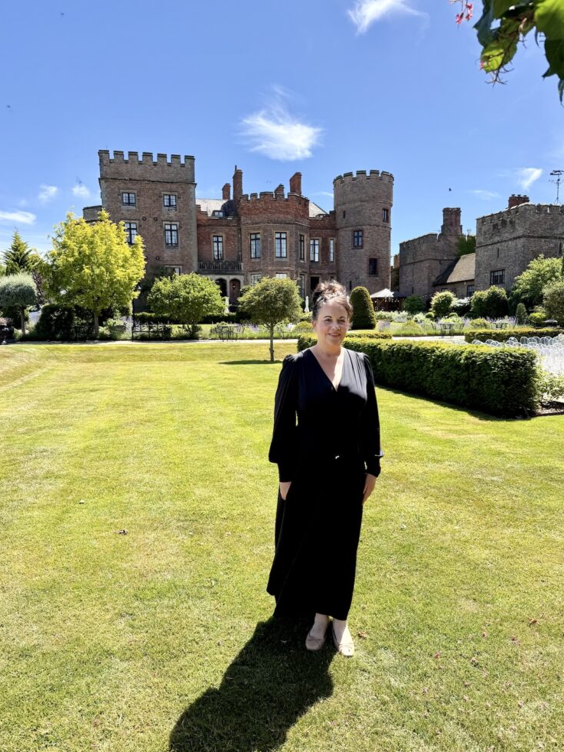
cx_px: 283
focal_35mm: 25
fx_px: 543
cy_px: 379
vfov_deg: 69.4
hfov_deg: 54.9
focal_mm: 6.76
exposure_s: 1/2445
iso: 80
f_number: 1.78
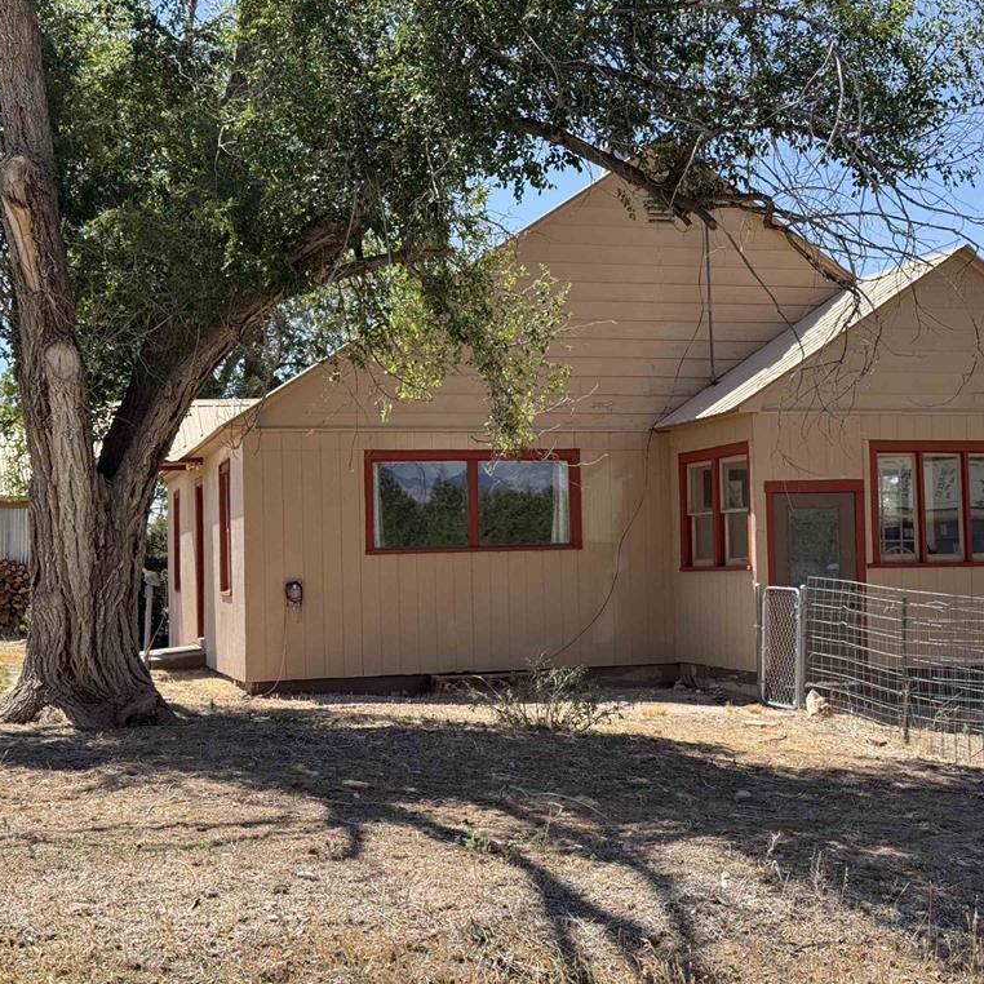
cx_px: 633
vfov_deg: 30.0
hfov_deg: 29.9
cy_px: 489
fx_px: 1833
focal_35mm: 57
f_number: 1.78
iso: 64
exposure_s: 1/2273
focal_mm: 6.76
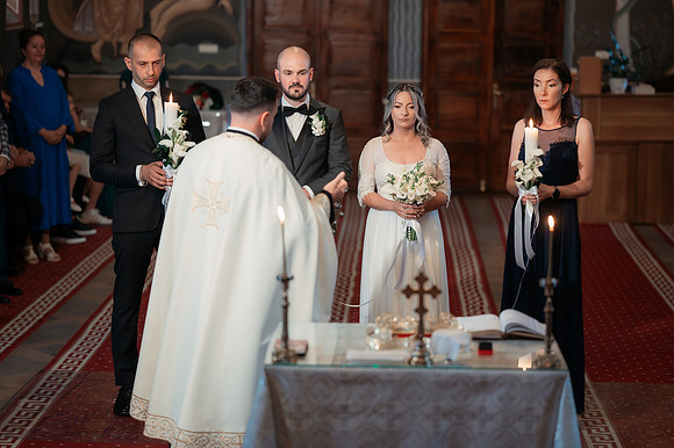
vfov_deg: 15.2
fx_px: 1680
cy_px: 224
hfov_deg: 22.7
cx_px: 354
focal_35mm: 90
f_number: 1.8
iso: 1600
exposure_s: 1/200
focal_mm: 85
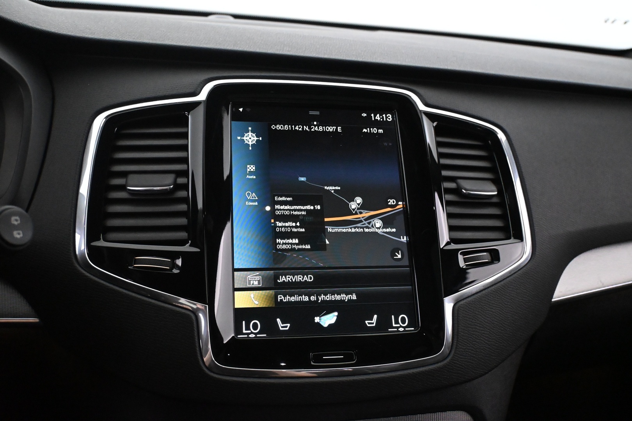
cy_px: 210
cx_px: 316
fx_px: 566
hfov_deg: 58.3
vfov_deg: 40.8
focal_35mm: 32
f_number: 4
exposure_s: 1/60
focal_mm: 21.5
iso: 6400
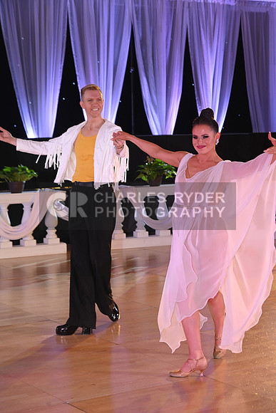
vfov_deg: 23.9
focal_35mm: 85
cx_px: 138
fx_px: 977
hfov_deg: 16.1
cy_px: 206
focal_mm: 85
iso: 2000
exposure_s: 1/200
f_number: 5.6
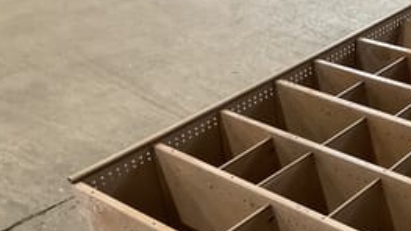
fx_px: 654
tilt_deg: -36.0
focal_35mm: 60
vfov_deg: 19.6
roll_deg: +0.0
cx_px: 347
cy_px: 219
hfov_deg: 33.5
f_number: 1.8
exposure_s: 1/40
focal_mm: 3
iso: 250
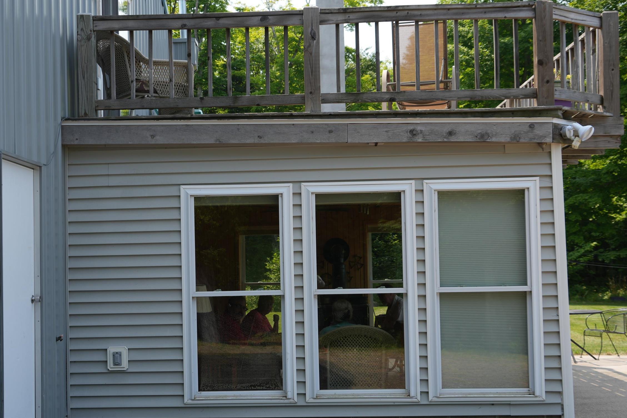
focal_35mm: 49
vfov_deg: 27.5
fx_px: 853
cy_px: 239
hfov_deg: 40.2
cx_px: 267
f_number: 5
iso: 100
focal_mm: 36
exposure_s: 1/250
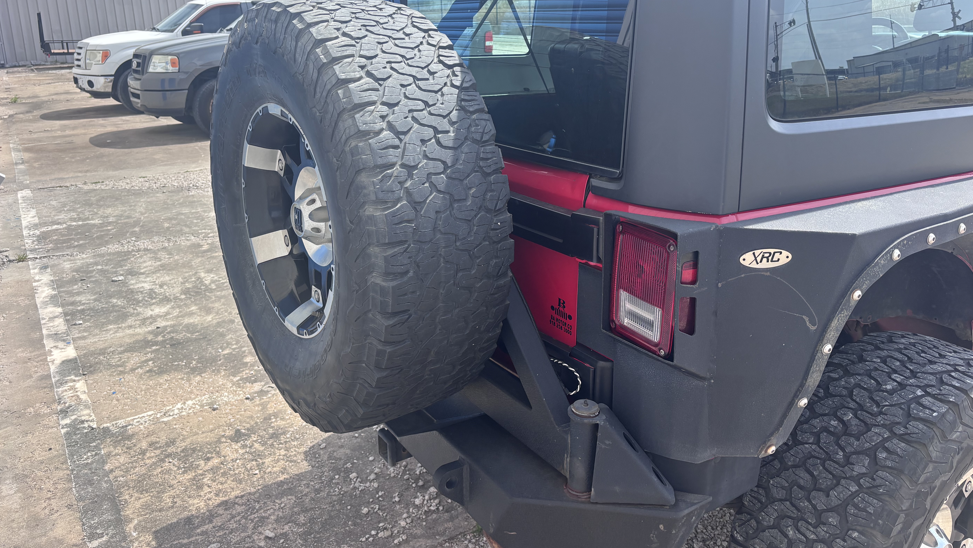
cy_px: 191
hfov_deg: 66.1
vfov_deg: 39.8
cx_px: 483
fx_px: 748
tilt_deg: -14.1
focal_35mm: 29
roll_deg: +1.5
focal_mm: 5.96
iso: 50
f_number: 1.6
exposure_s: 1/2151
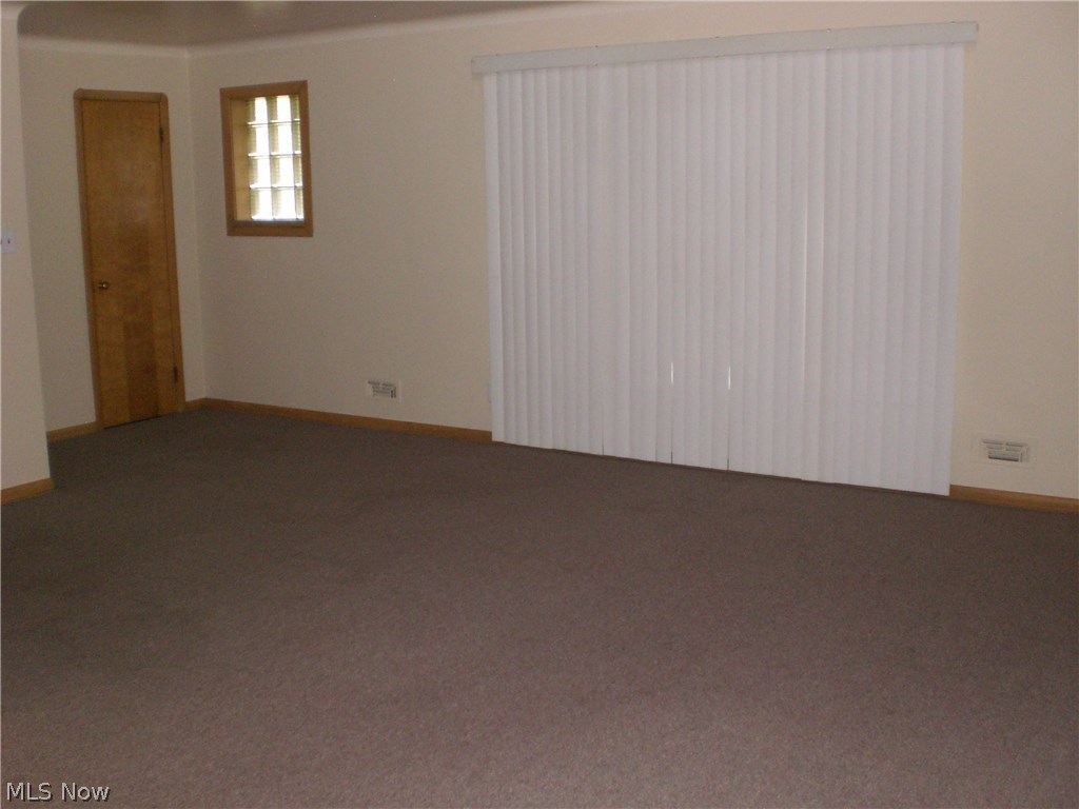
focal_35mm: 38
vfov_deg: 37.7
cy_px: 404
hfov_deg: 49.0
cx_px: 540
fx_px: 1184
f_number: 3.1
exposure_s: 1/60
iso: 200
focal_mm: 6.3
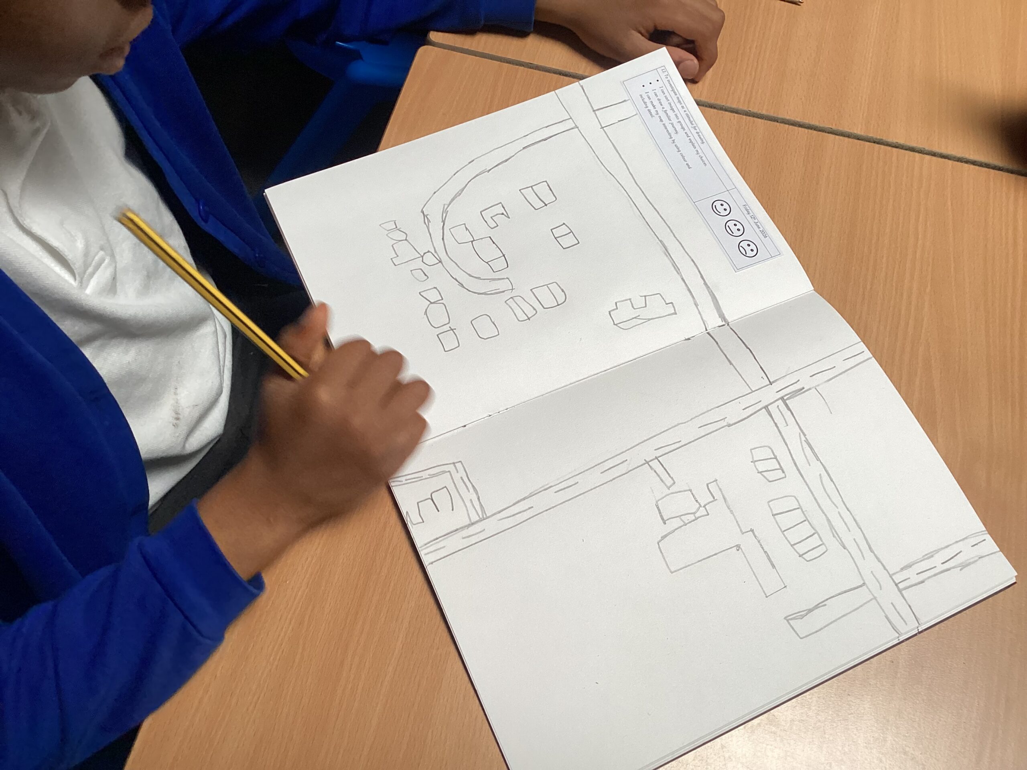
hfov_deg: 58.4
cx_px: 514
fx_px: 920
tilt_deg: -61.9
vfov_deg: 45.4
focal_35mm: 31
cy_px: 385
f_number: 2.4
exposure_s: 1/120
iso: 100
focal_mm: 3.3
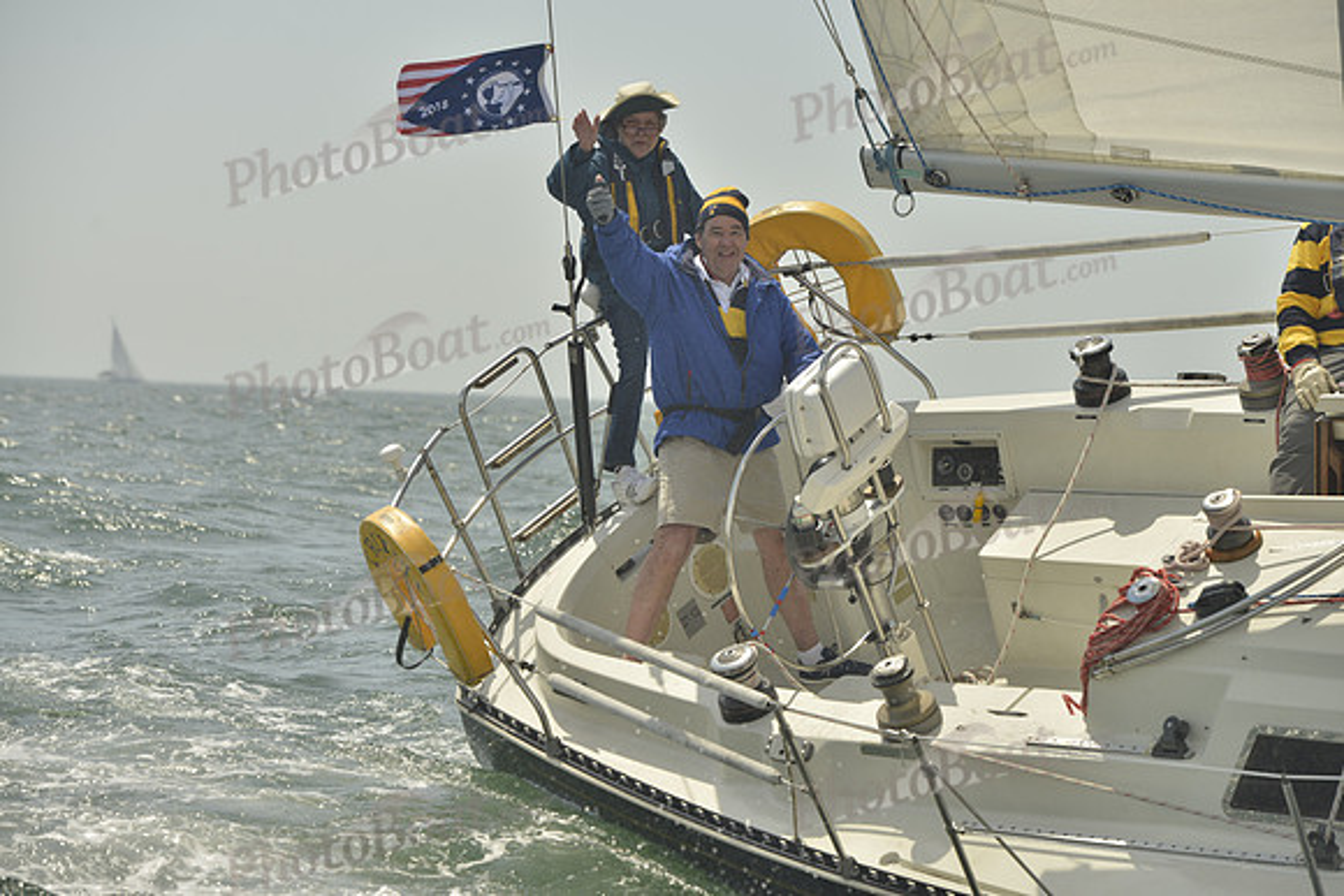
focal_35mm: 145
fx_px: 5414
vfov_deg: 9.5
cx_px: 672
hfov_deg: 14.2
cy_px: 448
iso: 200
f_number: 8
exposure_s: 1/1250
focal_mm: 145
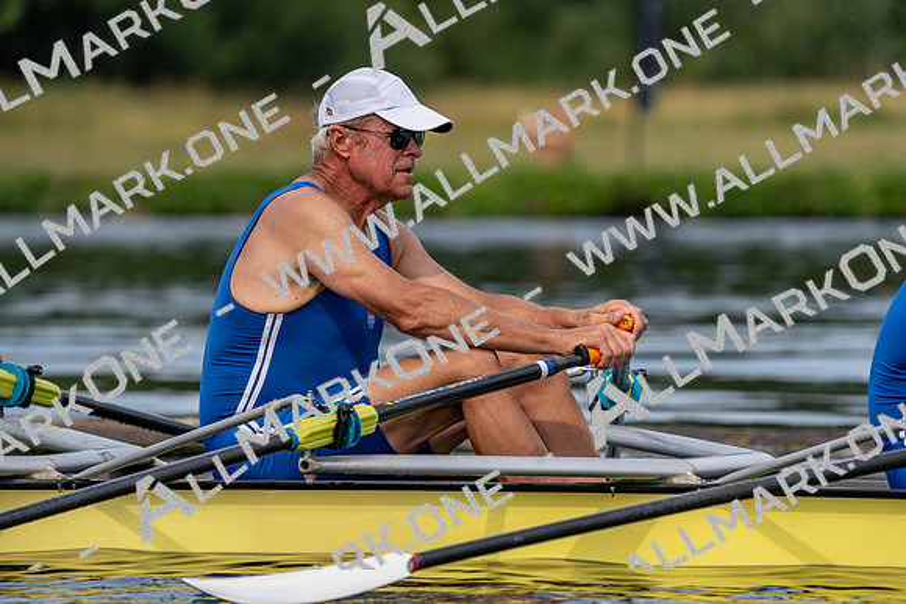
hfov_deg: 5.2
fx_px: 10069
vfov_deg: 3.4
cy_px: 302
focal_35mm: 400
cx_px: 453
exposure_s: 1/1600
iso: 400
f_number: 6.3
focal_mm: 400
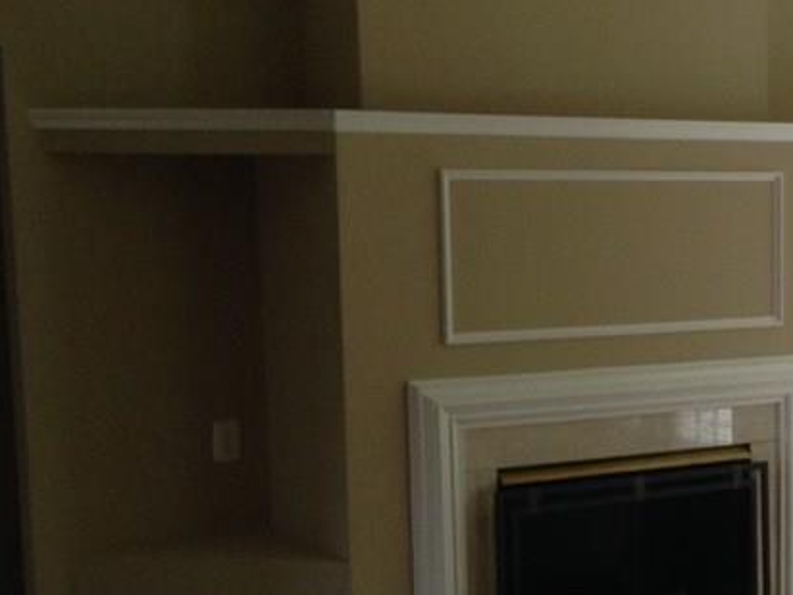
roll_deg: +2.4
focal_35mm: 82
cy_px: 427
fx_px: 1878
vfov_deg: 17.9
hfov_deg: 22.8
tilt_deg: -8.7
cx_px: 814
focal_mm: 4.12
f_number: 2.4
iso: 160
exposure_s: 1/20
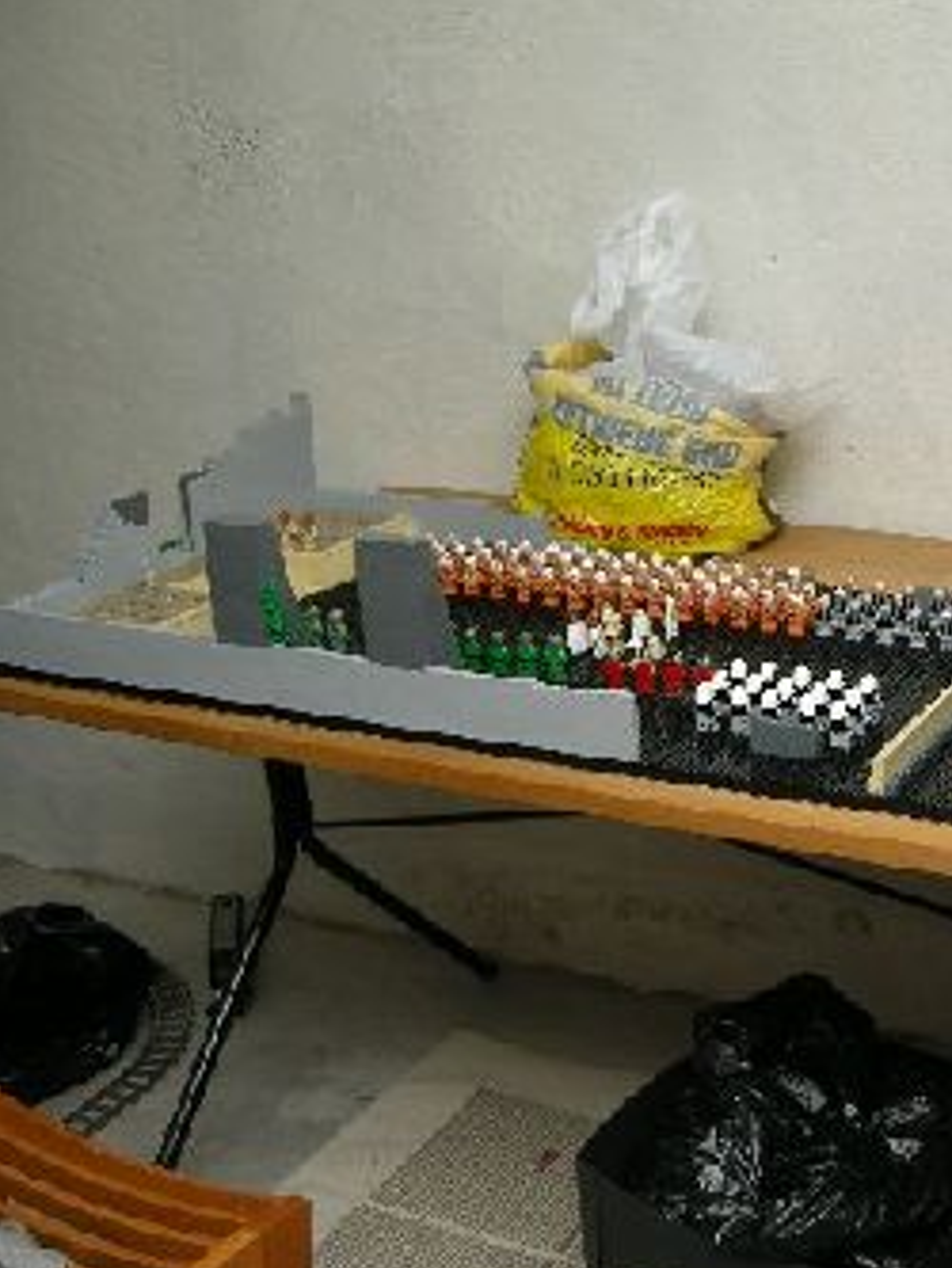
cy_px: 630
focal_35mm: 54
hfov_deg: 26.3
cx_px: 815
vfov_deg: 35.5
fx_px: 1979
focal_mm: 7.5
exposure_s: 1/60
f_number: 2.7
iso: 64
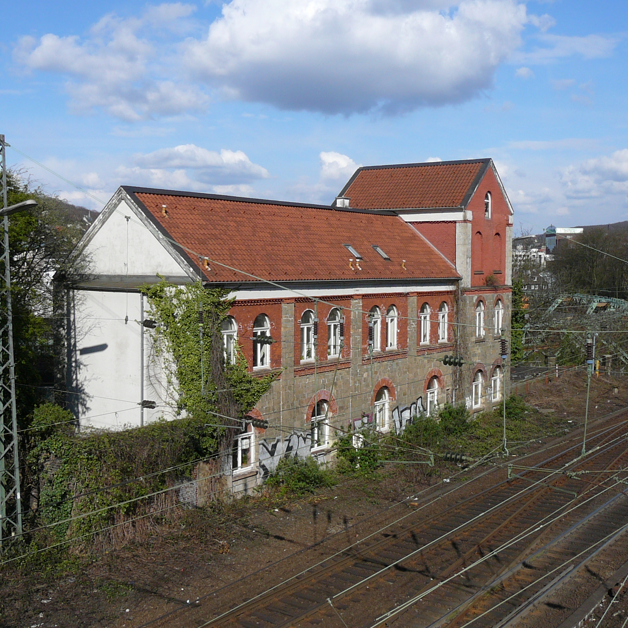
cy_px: 311
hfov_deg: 40.0
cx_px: 322
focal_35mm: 42
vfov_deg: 40.0
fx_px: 862
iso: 80
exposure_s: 1/500
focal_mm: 5.2
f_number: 5
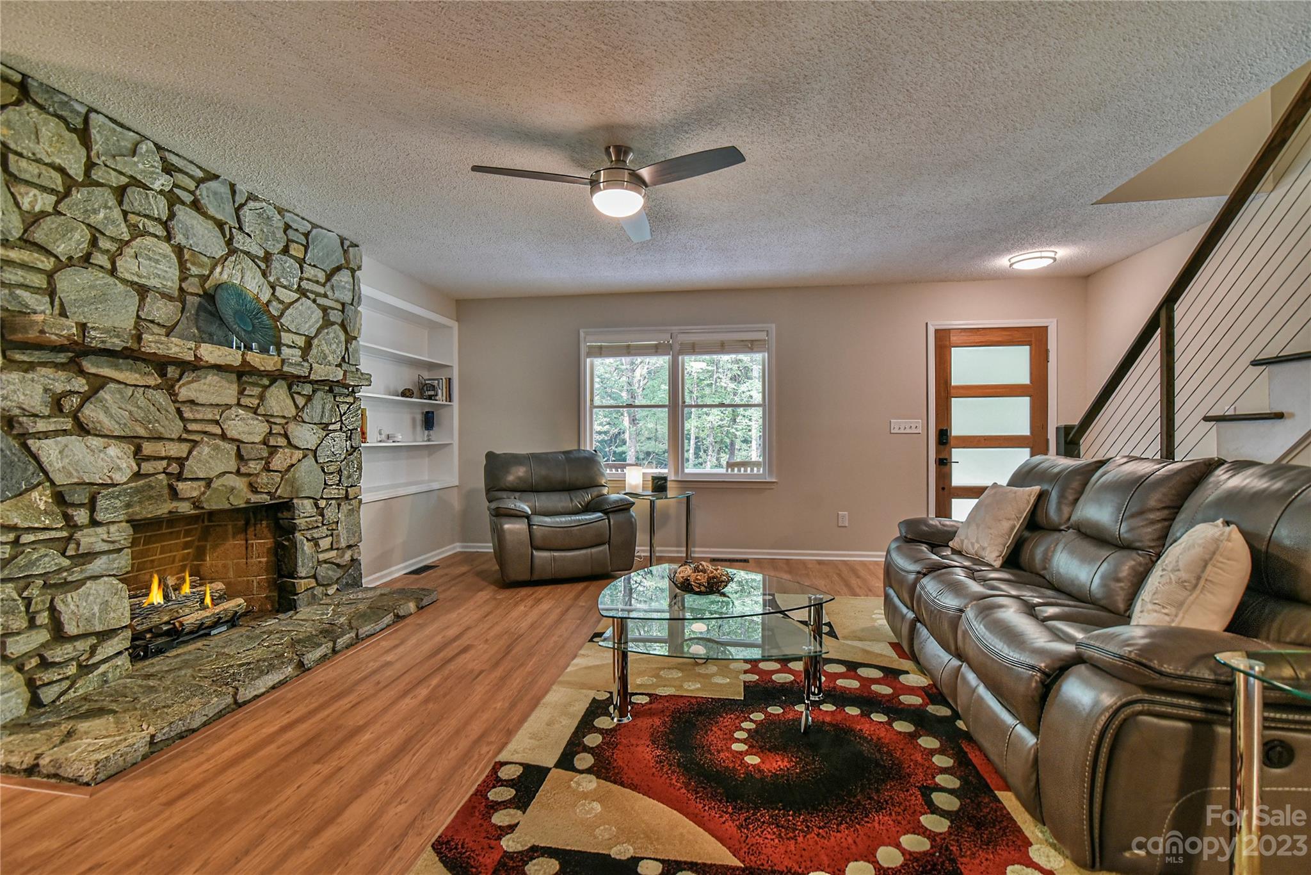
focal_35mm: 16
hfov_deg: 96.7
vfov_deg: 73.8
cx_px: 656
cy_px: 438
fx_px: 583
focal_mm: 16
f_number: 4.5
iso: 1600
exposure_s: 1/100
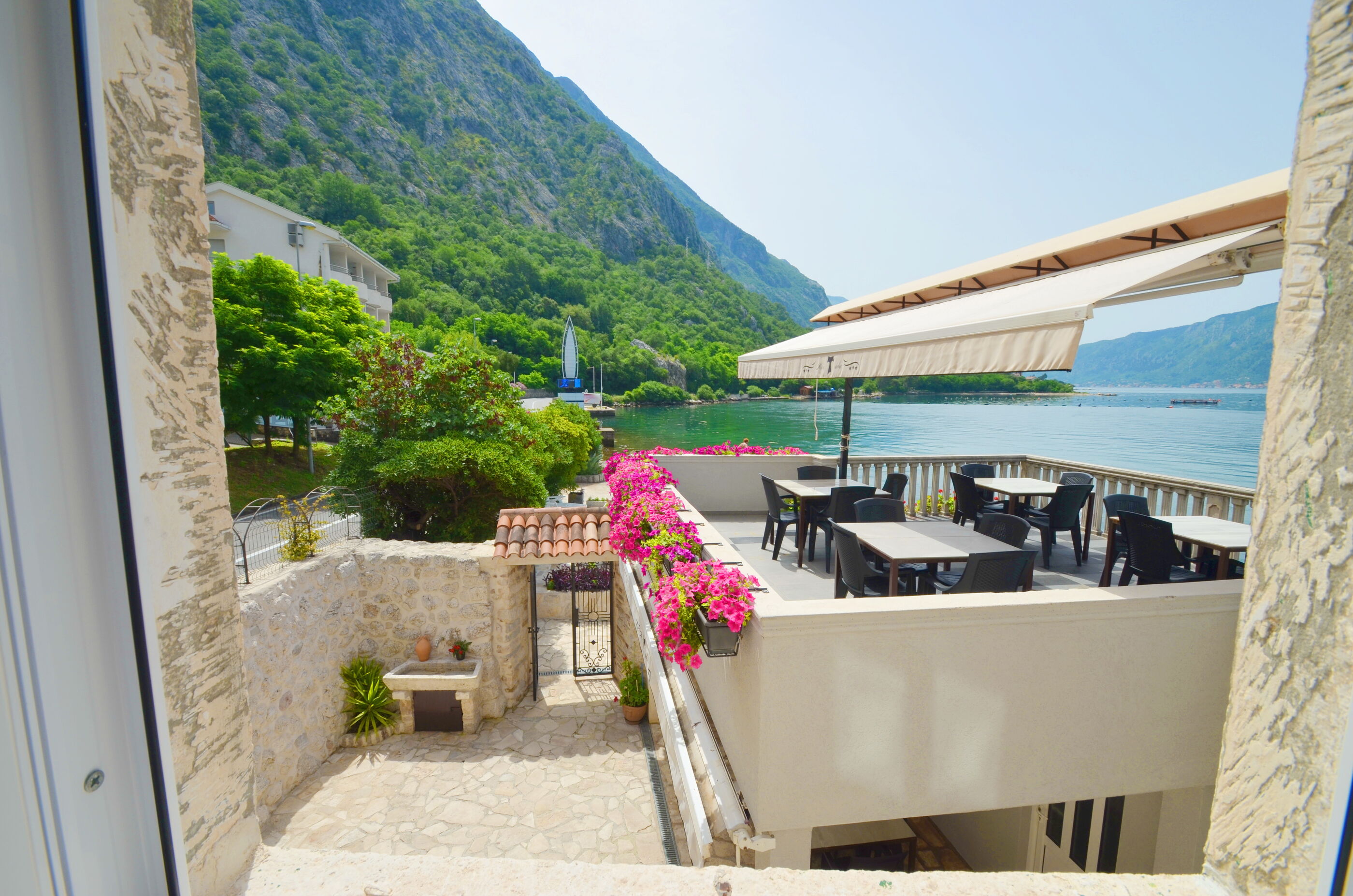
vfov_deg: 77.1
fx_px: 563
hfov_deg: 100.5
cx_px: 676
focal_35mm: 15
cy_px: 448
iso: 100
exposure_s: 1/250
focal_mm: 10
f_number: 8
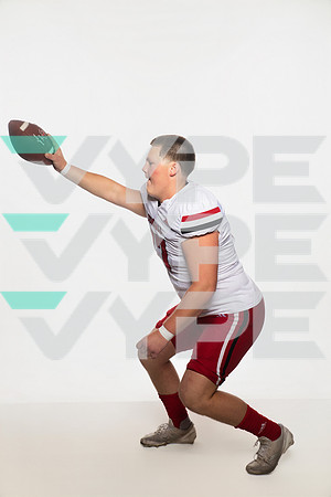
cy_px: 248
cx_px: 166
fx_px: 662
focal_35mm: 48
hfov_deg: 28.1
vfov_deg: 41.1
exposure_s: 1/200
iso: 500
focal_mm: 48
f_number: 6.3
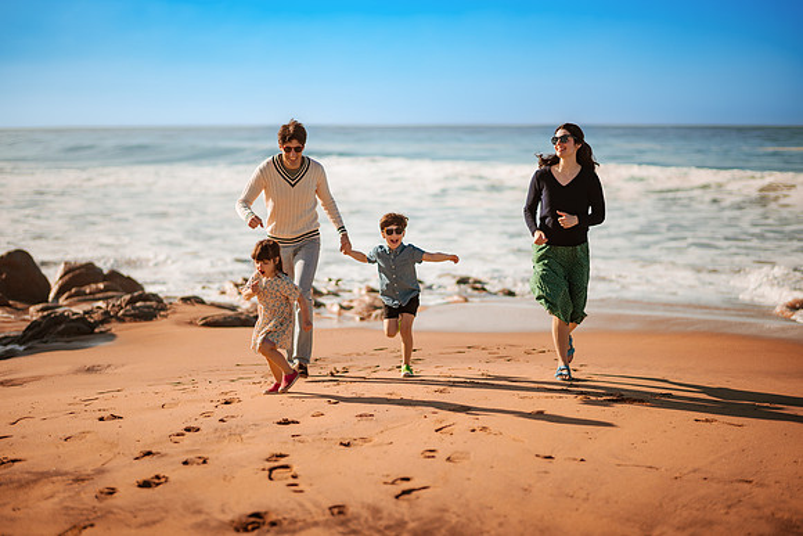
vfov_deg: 23.4
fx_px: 1294
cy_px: 268
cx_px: 402
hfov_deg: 34.5
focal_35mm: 58
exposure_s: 1/6400
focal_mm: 58
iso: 50
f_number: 1.4
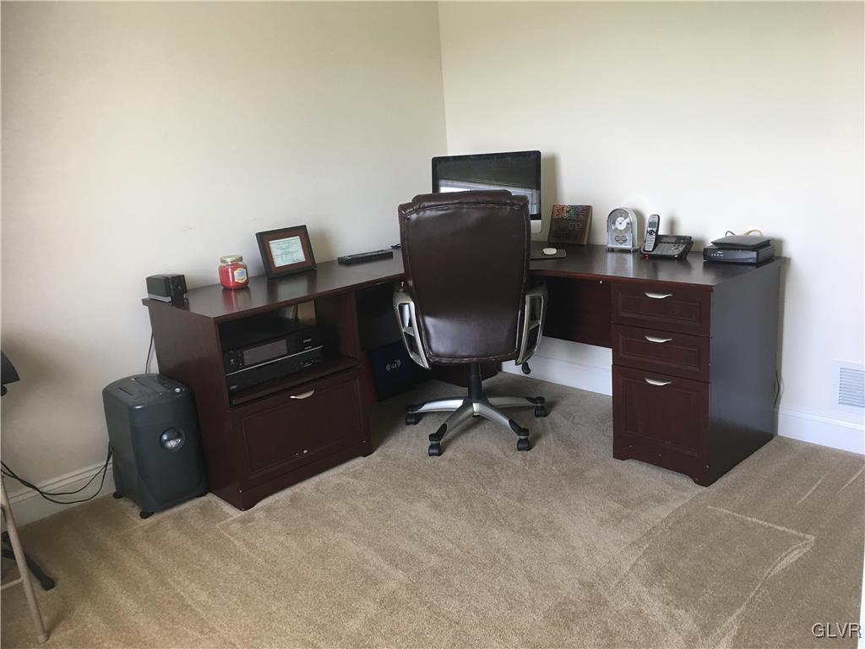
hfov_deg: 61.7
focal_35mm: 29
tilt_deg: -13.1
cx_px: 432
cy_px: 324
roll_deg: +3.3
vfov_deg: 48.2
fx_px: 725
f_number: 2.2
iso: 32
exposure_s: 1/15
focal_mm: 4.15
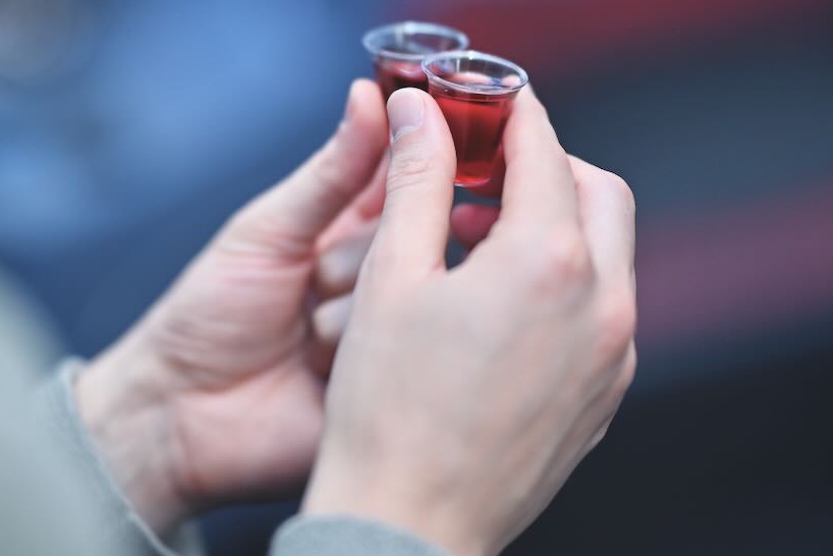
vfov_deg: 10.3
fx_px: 3078
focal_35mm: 133
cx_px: 330
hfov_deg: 15.4
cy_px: 186
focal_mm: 85
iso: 720
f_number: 1.2
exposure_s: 1/320
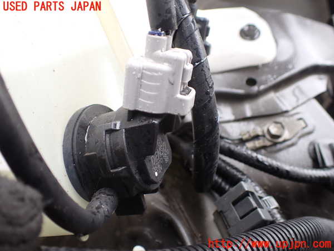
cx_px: 167
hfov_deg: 60.0
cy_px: 126
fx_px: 289
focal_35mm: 30
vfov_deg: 46.8
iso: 200
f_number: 2.3
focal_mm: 5.4
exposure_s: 1/125
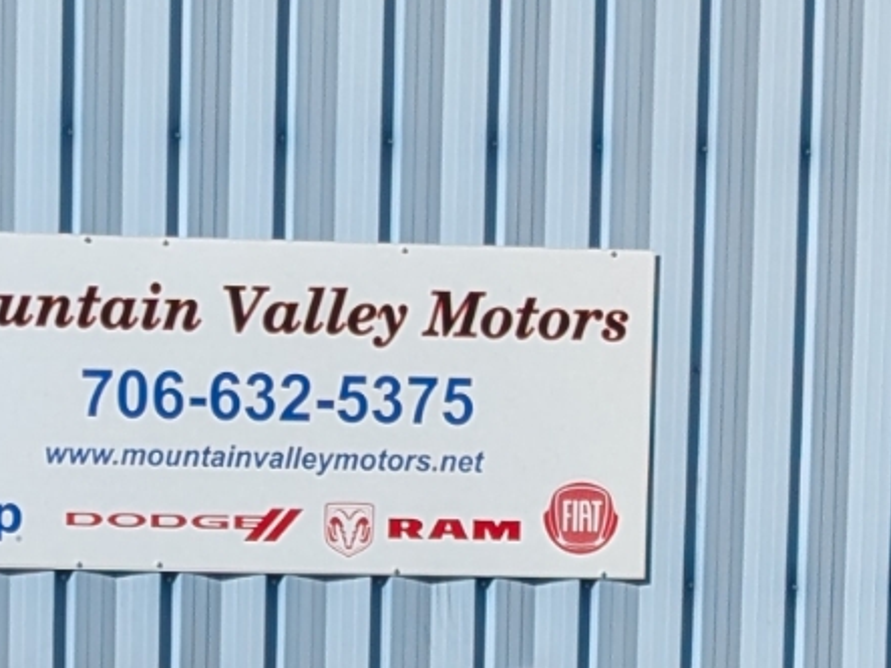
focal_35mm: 177
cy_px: 1185
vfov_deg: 8.1
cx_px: 26
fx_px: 4555
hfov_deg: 11.1
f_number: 1.68
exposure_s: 1/2037
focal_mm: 6.9
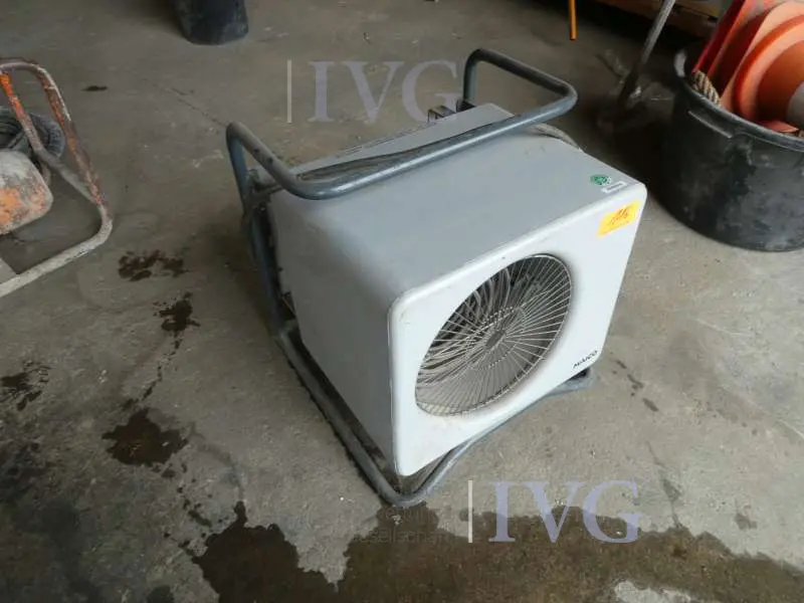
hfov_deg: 71.6
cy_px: 302
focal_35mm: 24
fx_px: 557
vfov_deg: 56.8
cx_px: 402
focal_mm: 4.3
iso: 200
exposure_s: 1/125
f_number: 3.3
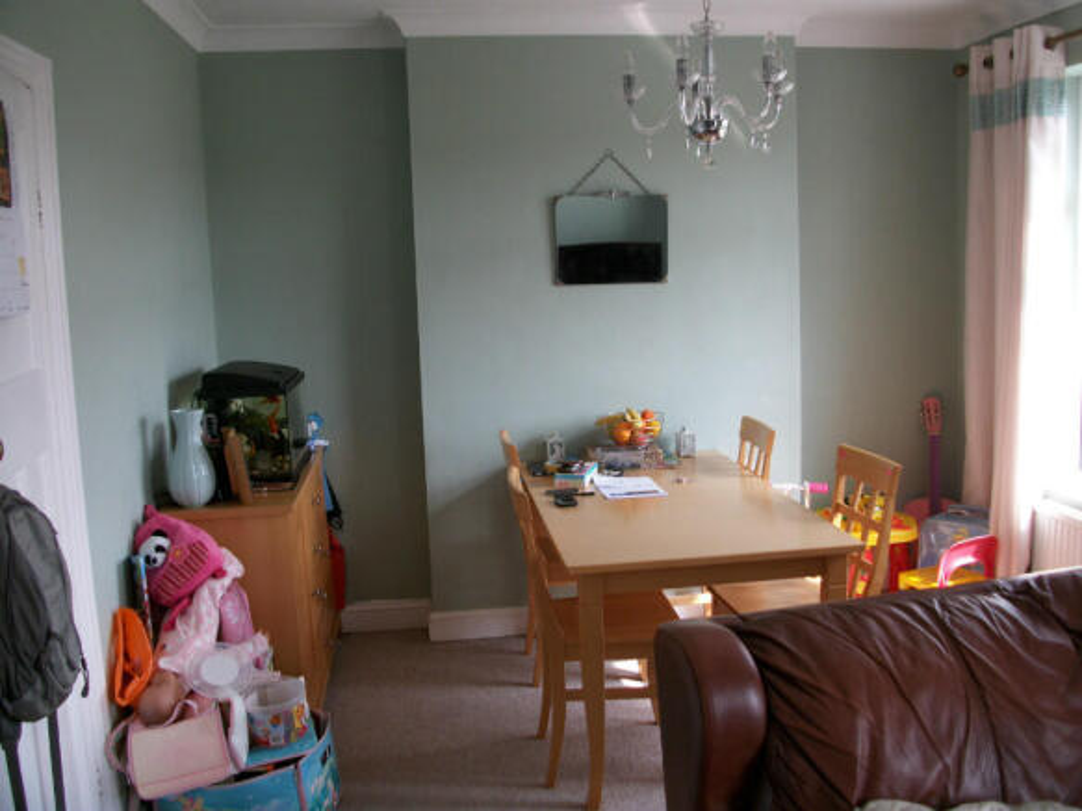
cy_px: 406
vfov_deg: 45.4
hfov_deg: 58.4
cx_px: 541
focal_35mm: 31
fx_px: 969
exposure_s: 1/140
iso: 80
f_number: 2.9
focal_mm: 5.7
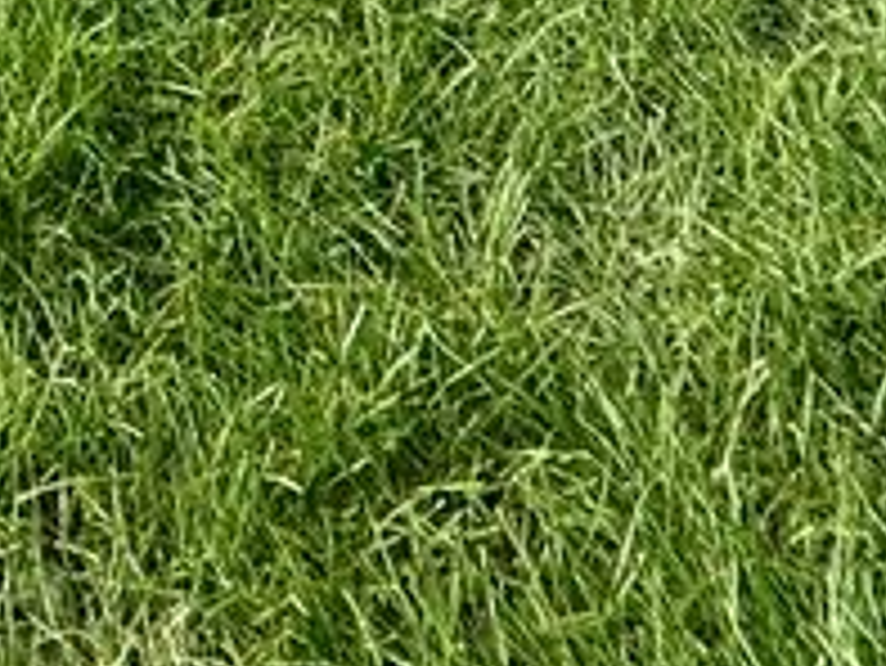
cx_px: 135
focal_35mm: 82
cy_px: -1224
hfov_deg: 23.4
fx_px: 2100
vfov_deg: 11.7
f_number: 2.2
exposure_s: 1/515
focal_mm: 2.22
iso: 40
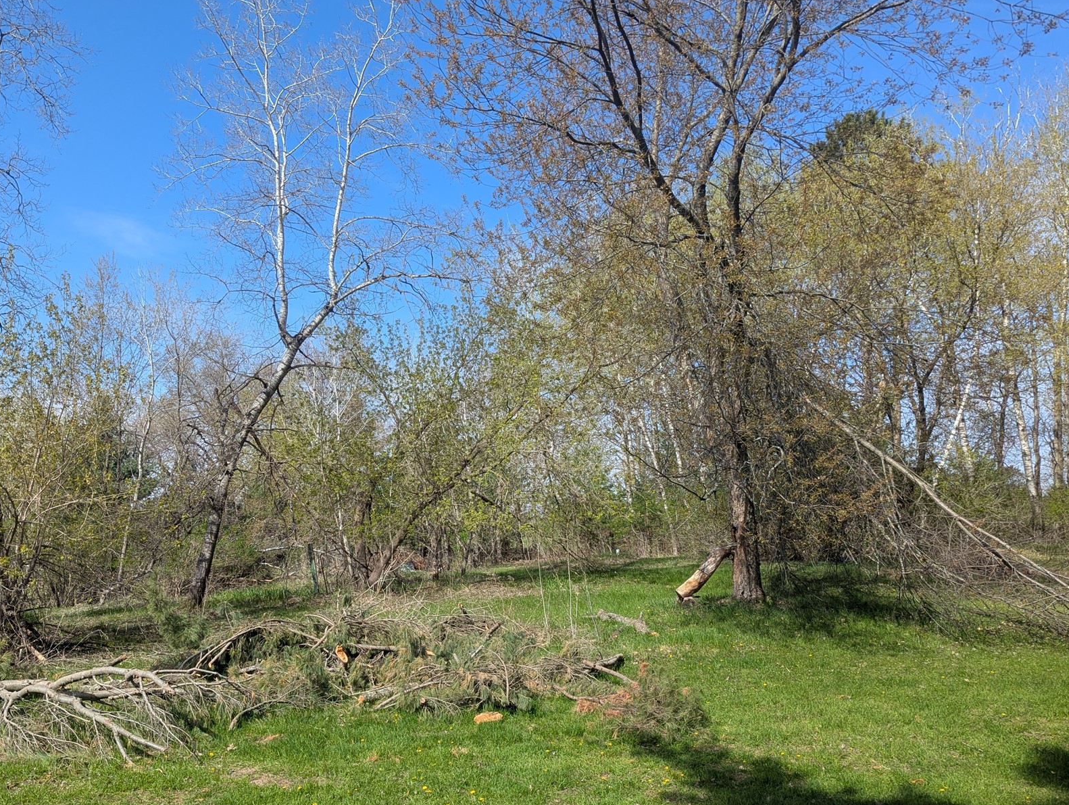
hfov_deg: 57.8
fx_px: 959
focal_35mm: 31
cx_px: 427
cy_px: 474
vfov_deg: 45.3
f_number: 1.85
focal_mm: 6.81
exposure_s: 1/1332
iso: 44
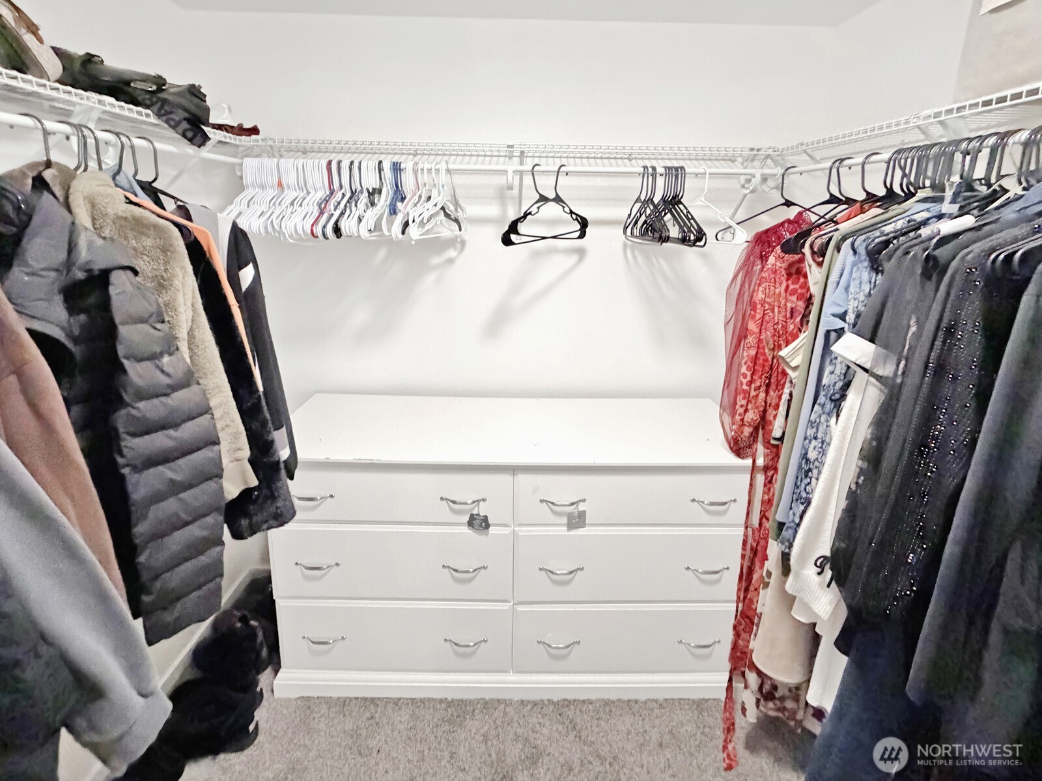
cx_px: 521
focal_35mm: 14
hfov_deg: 102.1
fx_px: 421
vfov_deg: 85.7
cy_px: 390
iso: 1000
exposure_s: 1/60
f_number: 2.2
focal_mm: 2.22
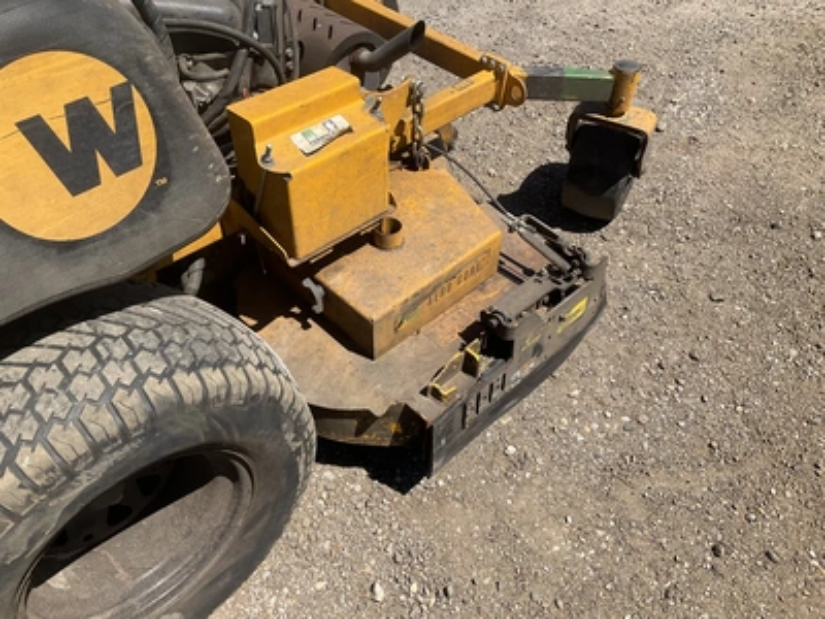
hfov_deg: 61.7
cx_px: 412
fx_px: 691
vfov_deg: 48.2
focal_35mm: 29
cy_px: 310
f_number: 1.8
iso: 25
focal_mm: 3
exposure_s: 1/1342
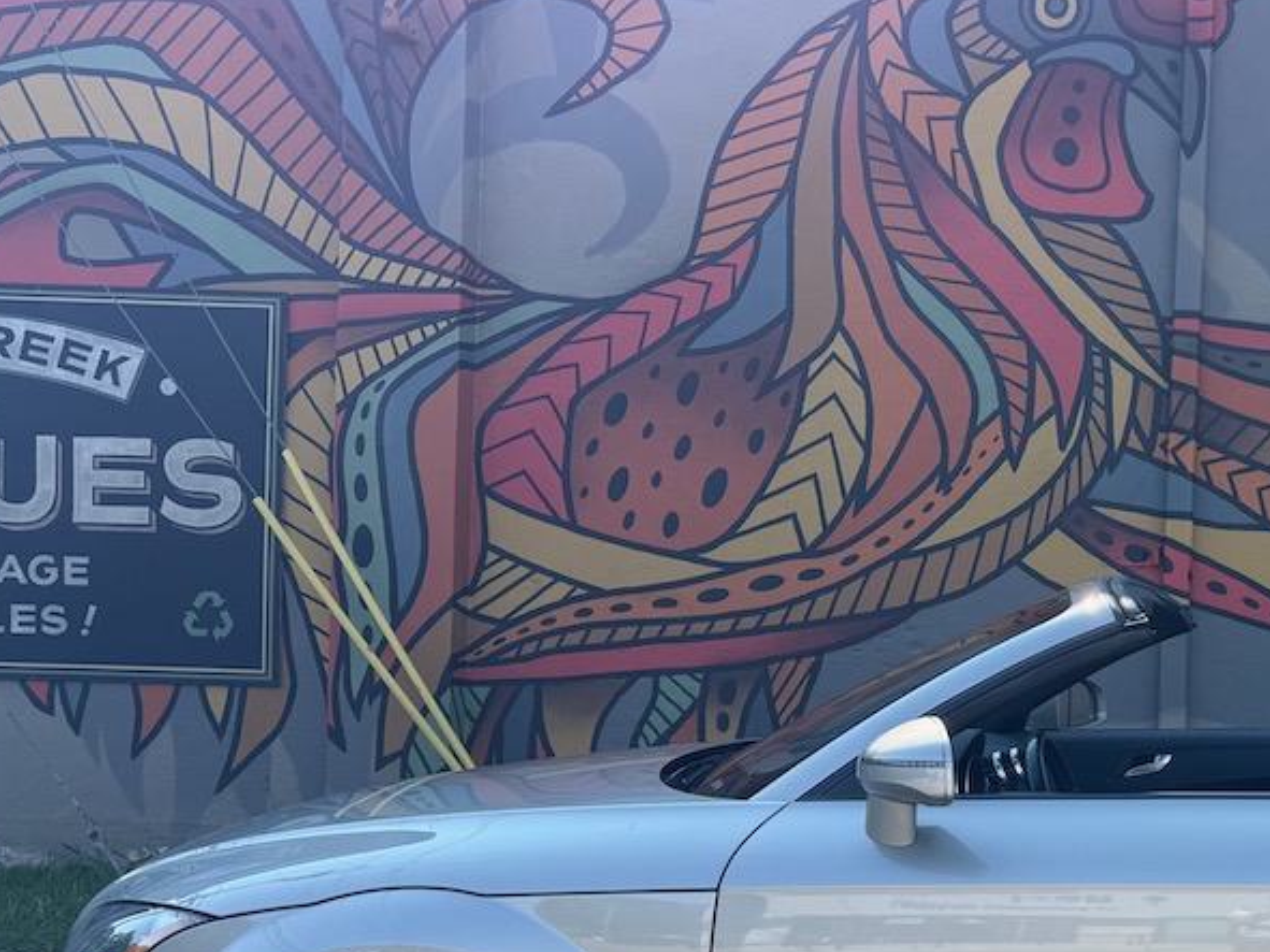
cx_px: 1244
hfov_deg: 33.9
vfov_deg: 27.8
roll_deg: -1.7
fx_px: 1907
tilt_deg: -1.4
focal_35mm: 52
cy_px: 670
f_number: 1.78
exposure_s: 1/1361
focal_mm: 6.76
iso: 80
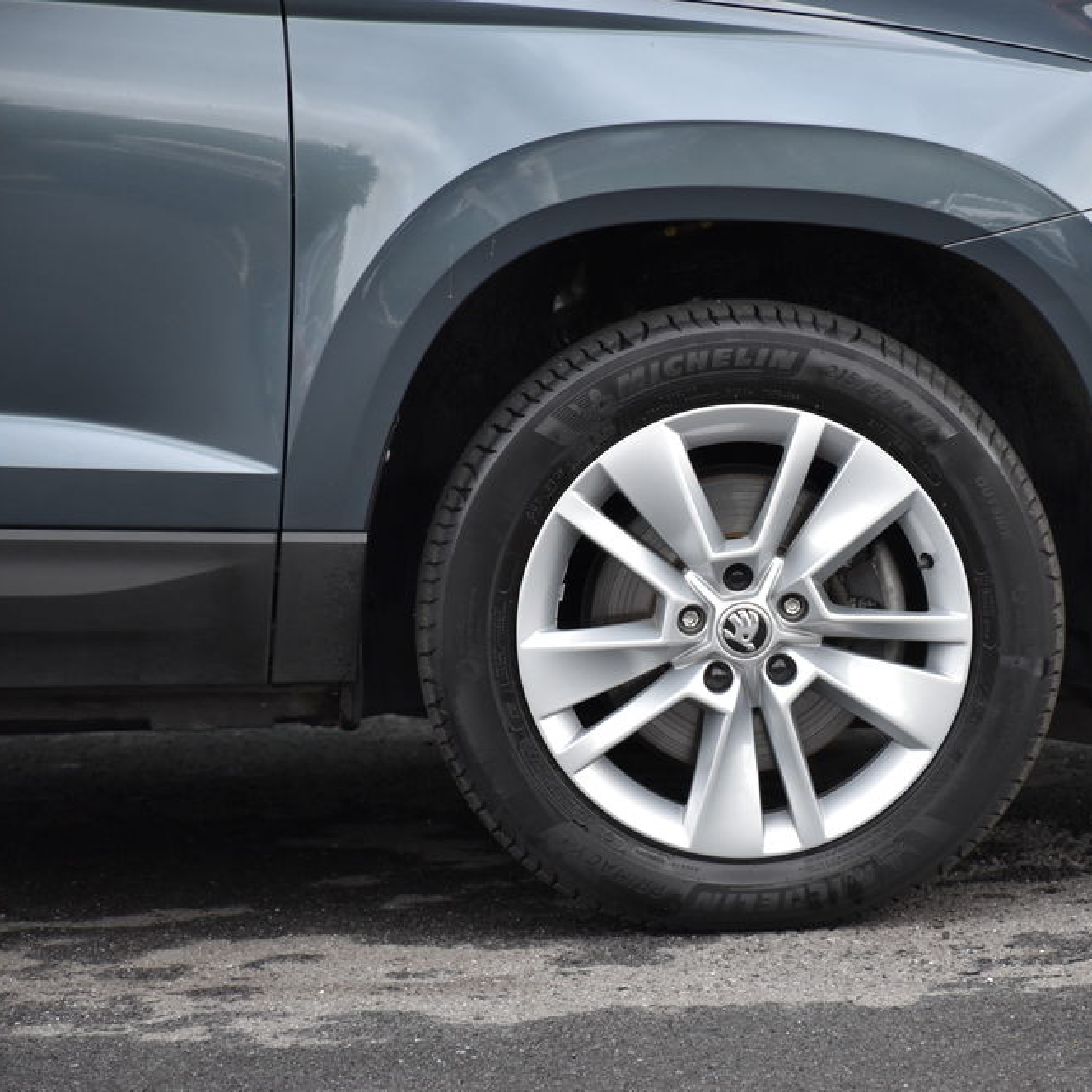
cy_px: 548
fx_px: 6519
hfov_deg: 9.6
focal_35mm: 183
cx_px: 805
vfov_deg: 9.6
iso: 800
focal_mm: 95
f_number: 5.3
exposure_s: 1/200
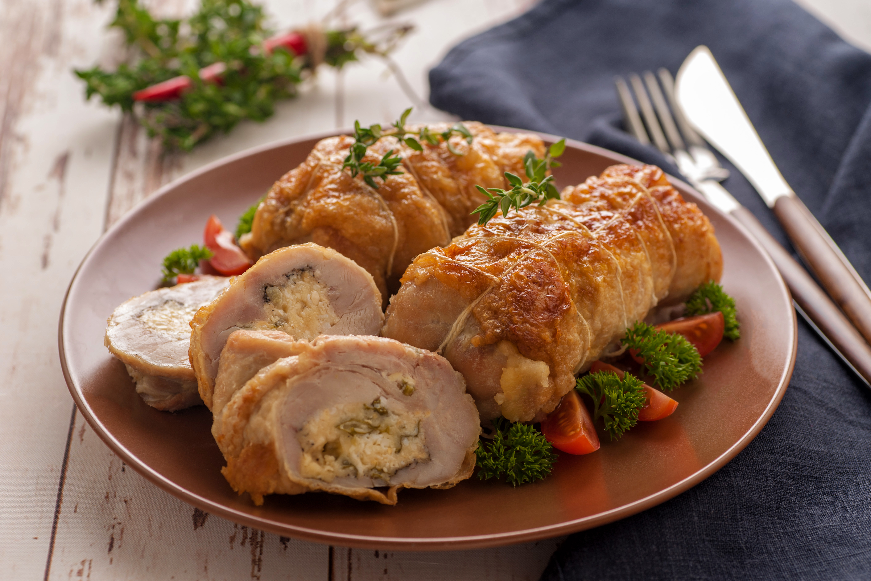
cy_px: 290
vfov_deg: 15.2
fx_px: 2177
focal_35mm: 90
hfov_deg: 22.6
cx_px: 436
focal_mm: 90
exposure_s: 1/125
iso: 100
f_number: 8
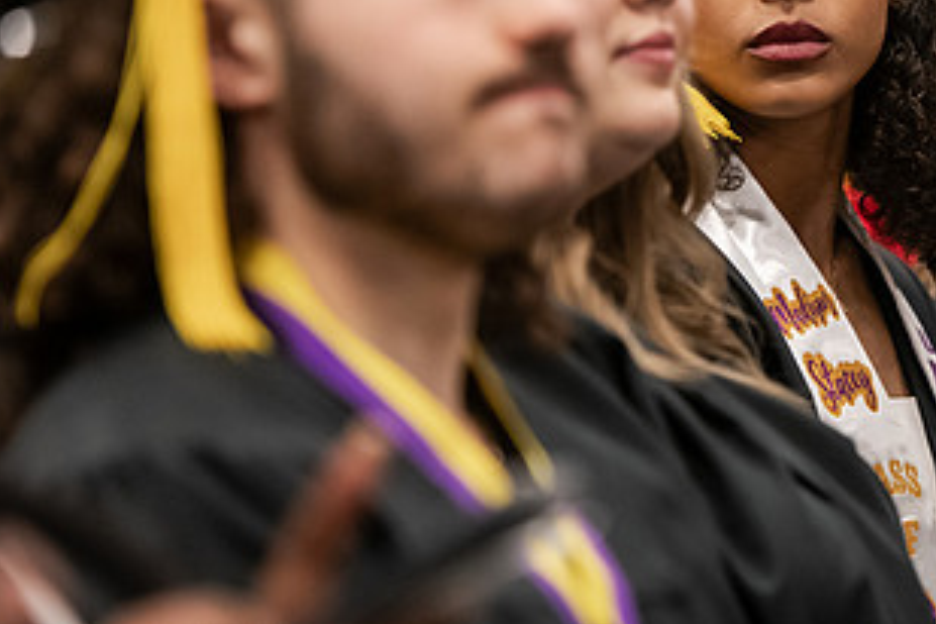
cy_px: 44
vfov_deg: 5.2
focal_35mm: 263
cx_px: 830
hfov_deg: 7.8
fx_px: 6837
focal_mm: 140
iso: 3200
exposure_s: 1/200
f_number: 3.2
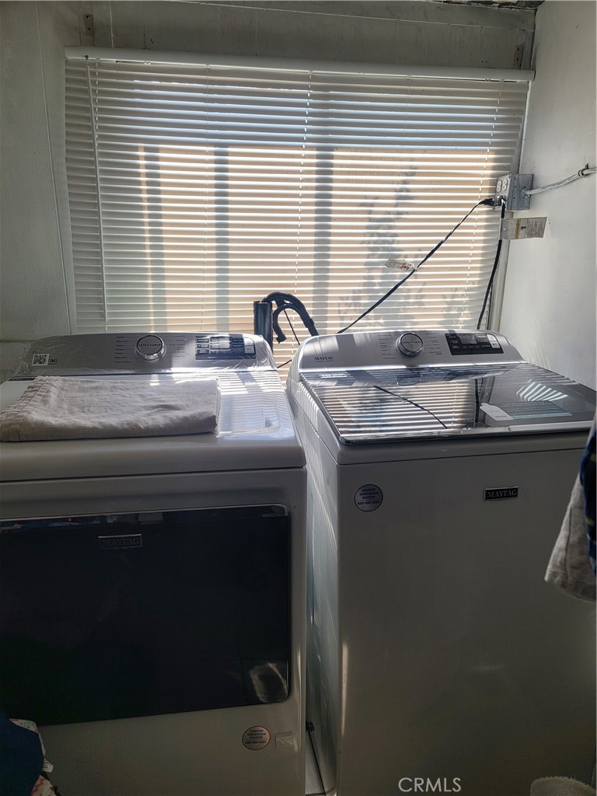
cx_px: 298
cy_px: 398
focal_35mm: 25
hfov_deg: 54.9
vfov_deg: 69.4
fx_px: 575
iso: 20
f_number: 1.8
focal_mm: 7
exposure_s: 1/120
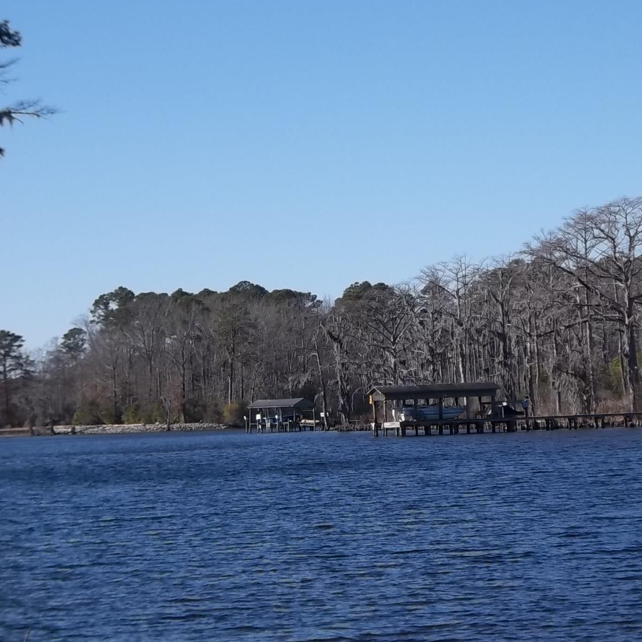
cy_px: 329
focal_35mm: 113
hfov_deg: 15.4
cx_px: 464
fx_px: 2371
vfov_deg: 15.4
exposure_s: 1/800
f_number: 4.3
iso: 80
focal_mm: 15.4
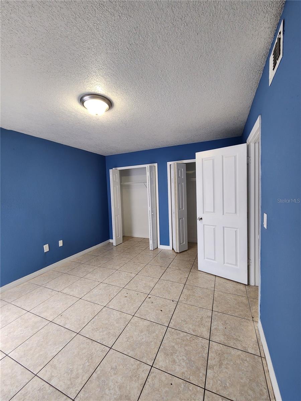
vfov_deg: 106.2
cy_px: 200
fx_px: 151
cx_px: 150
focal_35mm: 13
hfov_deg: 89.9
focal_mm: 2.2
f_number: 2.2
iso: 200
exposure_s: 1/60
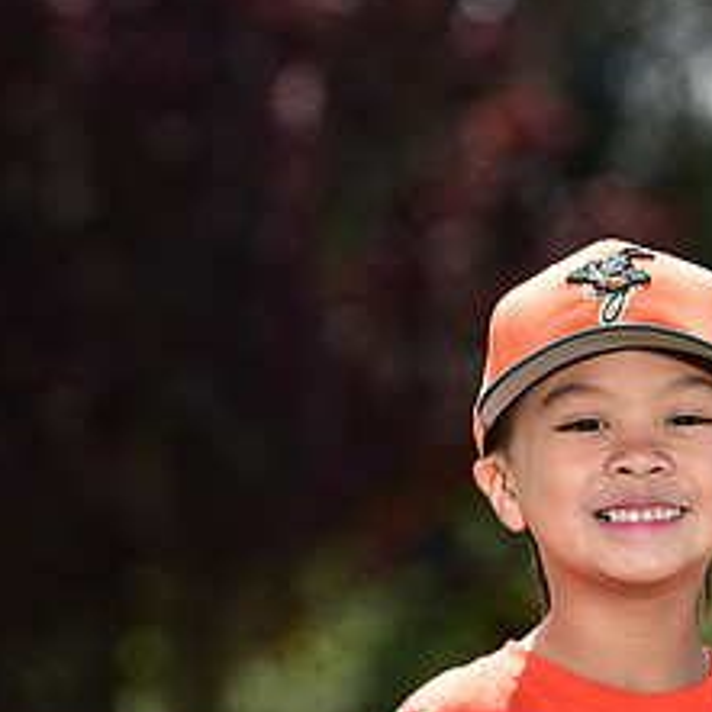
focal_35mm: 446
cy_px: 812
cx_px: 604
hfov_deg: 3.9
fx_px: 10379
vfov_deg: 3.9
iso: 80
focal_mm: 200
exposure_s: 1/250
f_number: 5.6
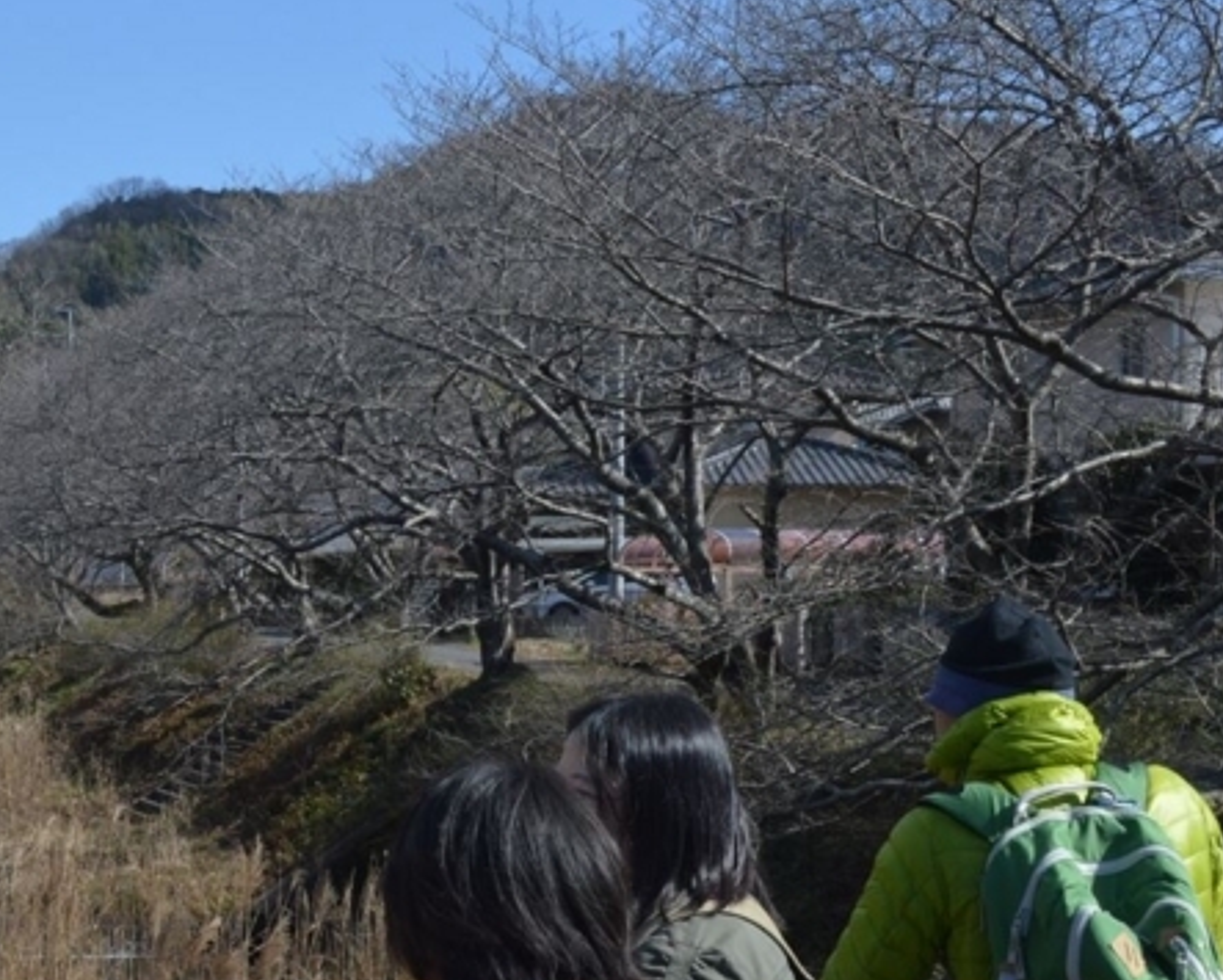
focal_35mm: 78
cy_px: 758
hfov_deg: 23.4
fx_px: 2825
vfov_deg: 19.5
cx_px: 11
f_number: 11
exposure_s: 1/500
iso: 400
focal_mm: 24
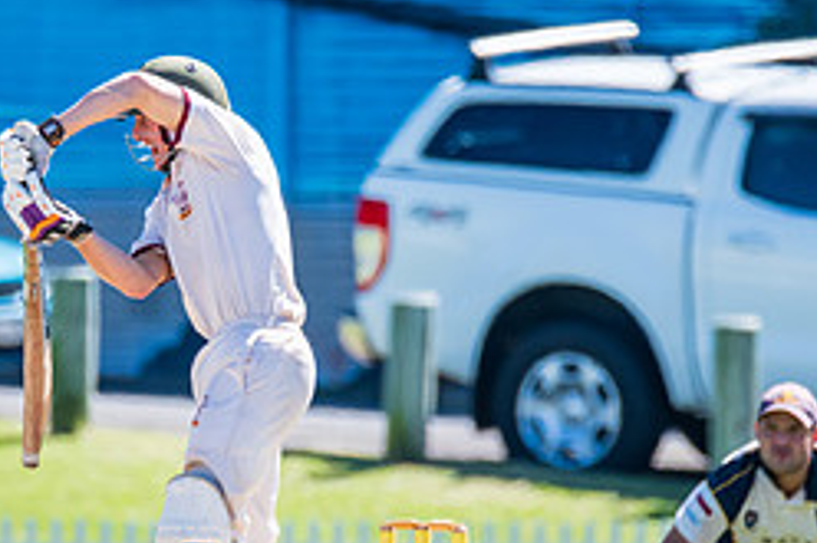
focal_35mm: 1602
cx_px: 209
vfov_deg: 0.9
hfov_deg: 1.3
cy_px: 417
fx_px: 36331
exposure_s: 1/1250
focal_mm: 600
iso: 640
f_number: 8
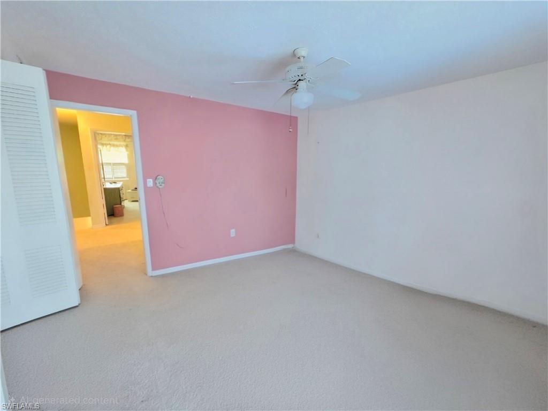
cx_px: 274
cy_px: 206
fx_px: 206
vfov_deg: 89.9
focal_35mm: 13
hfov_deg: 106.2
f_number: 1.9
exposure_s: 1/60.2
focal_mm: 2.2
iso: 400
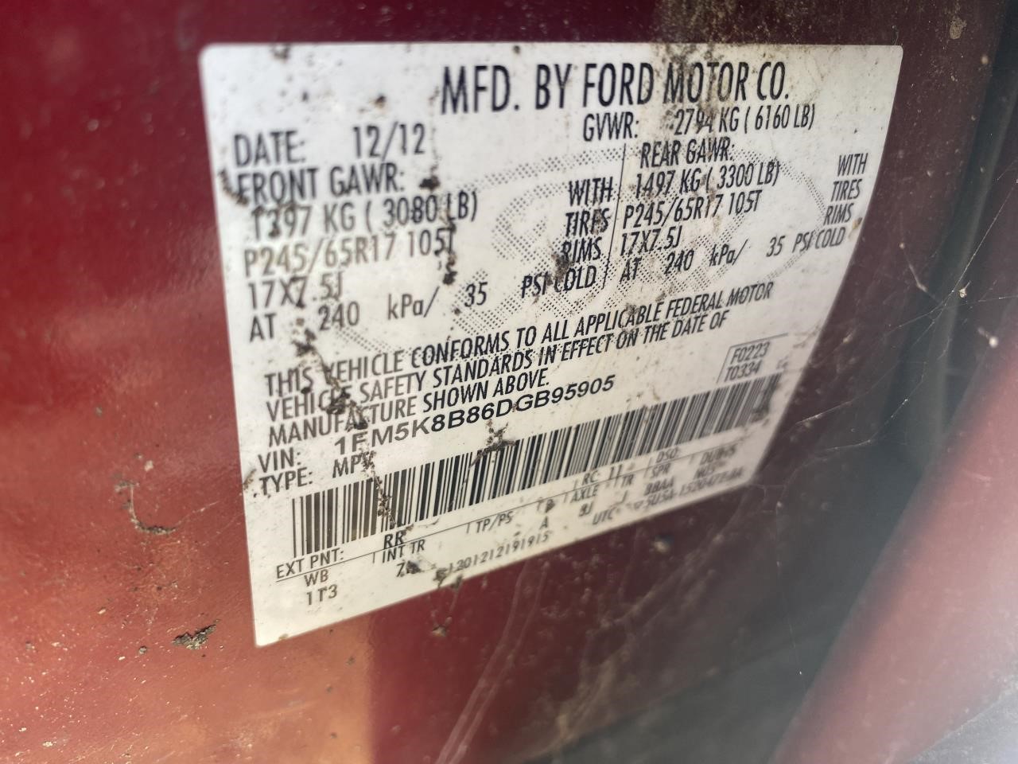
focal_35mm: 25
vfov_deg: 54.9
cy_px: 382
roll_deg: -5.1
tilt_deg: -24.1
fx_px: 735
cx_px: 509
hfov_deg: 69.4
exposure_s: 1/122
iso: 40
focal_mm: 4.25
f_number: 1.8
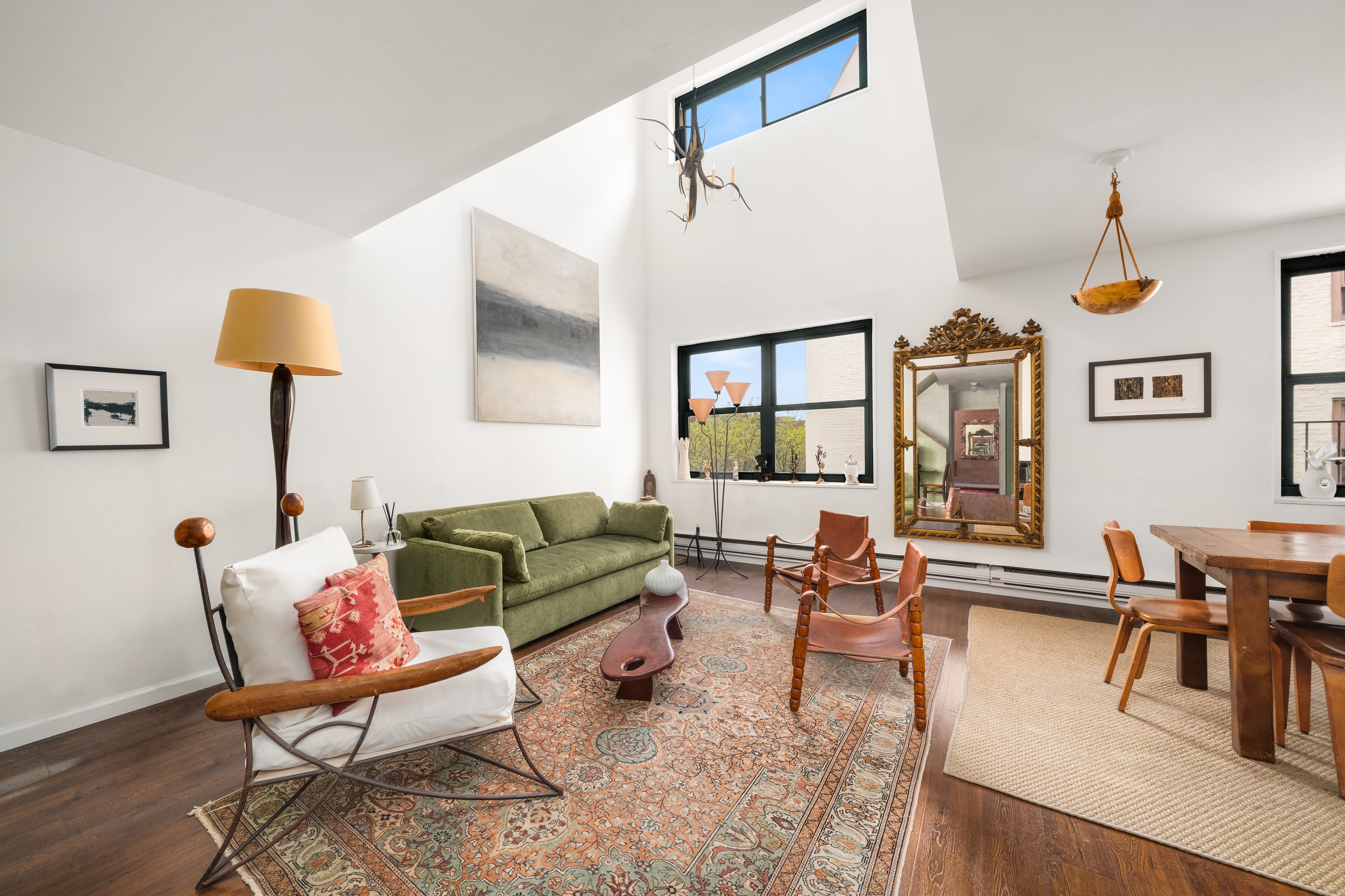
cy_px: 448
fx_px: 486
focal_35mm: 13
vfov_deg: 85.4
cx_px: 672
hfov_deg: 108.3
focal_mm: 13
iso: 1600
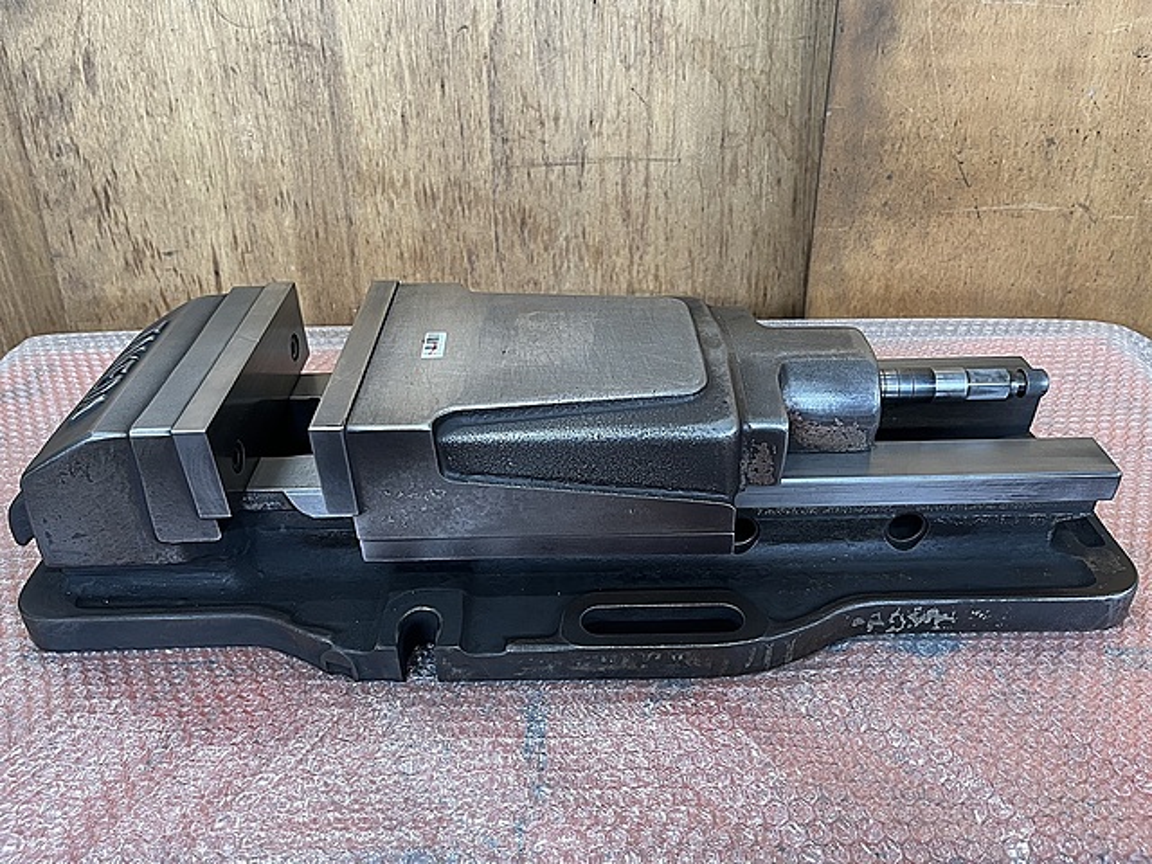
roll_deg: +2.4
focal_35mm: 26
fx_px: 865
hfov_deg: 67.3
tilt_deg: -35.4
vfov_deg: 53.1
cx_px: 576
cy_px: 432
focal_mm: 5.1
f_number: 1.6
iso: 160
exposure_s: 1/60
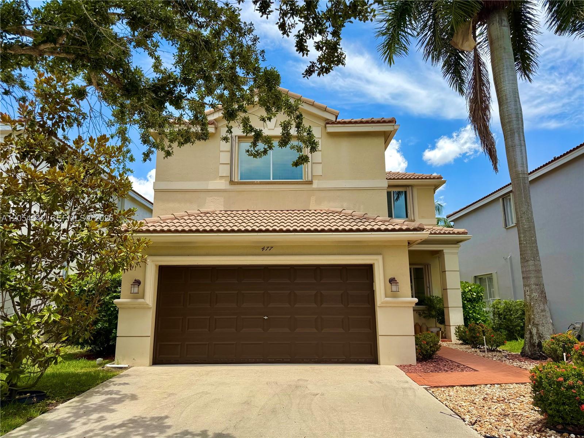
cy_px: 219
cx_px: 292
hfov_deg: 71.6
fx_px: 405
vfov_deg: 56.8
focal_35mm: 24
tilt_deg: +11.7
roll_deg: +0.7
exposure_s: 1/3953
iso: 80
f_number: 1.78
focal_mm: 6.76
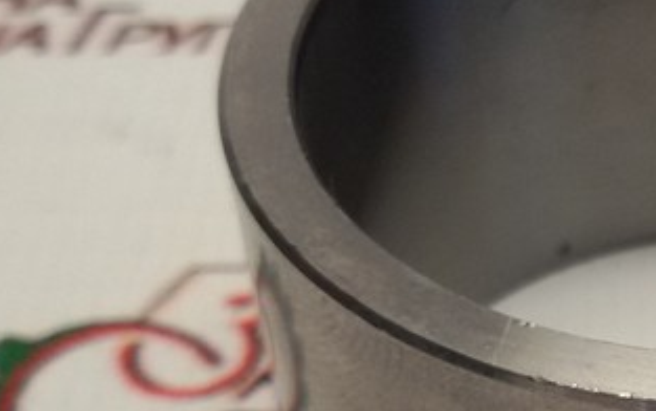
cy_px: 375
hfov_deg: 18.6
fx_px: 1878
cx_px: 819
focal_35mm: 105
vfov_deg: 12.4
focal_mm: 2.93
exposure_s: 1/100
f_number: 2.4
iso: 64
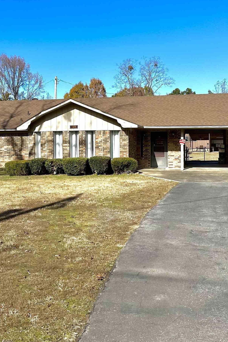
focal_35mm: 42
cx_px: 91
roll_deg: -0.2
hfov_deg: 31.8
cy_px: 149
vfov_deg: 46.3
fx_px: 399
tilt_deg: -0.9
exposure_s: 1/4762
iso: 80
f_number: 1.78
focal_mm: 6.86
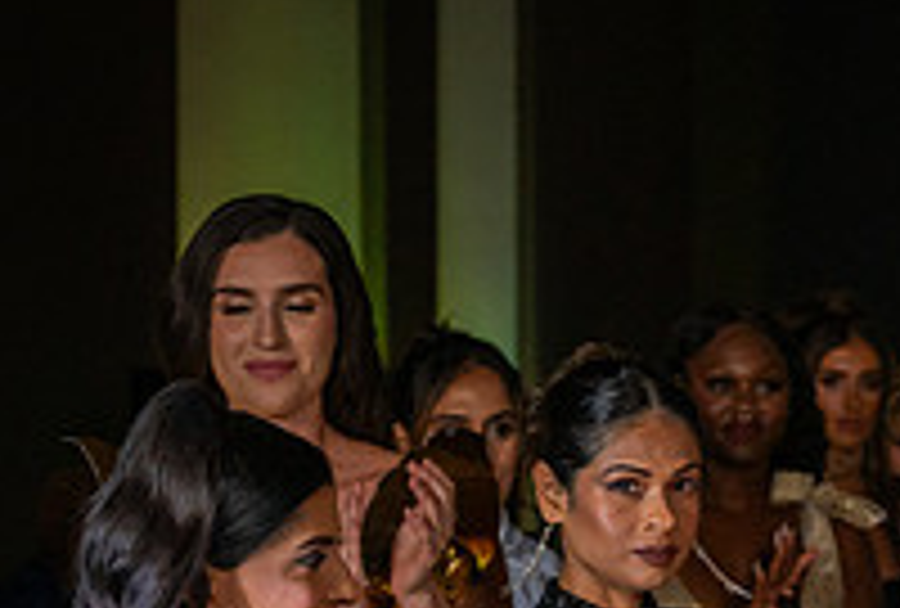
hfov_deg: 9.1
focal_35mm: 222
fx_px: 5571
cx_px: 1011
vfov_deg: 6.2
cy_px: 737
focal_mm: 70
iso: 1000
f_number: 4.5
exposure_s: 1/640
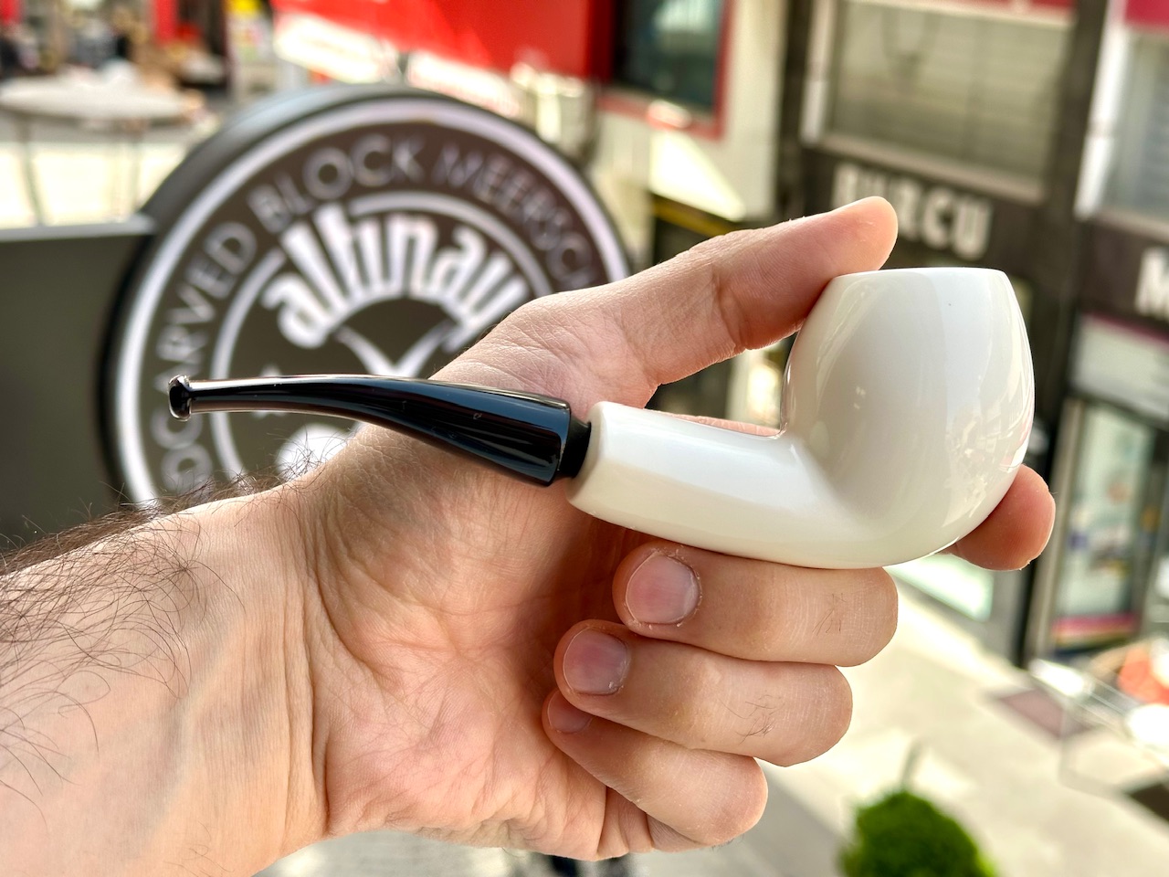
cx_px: 584
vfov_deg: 30.3
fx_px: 1621
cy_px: 438
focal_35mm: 48
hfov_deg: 39.7
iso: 64
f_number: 1.78
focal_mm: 6.86
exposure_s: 1/751
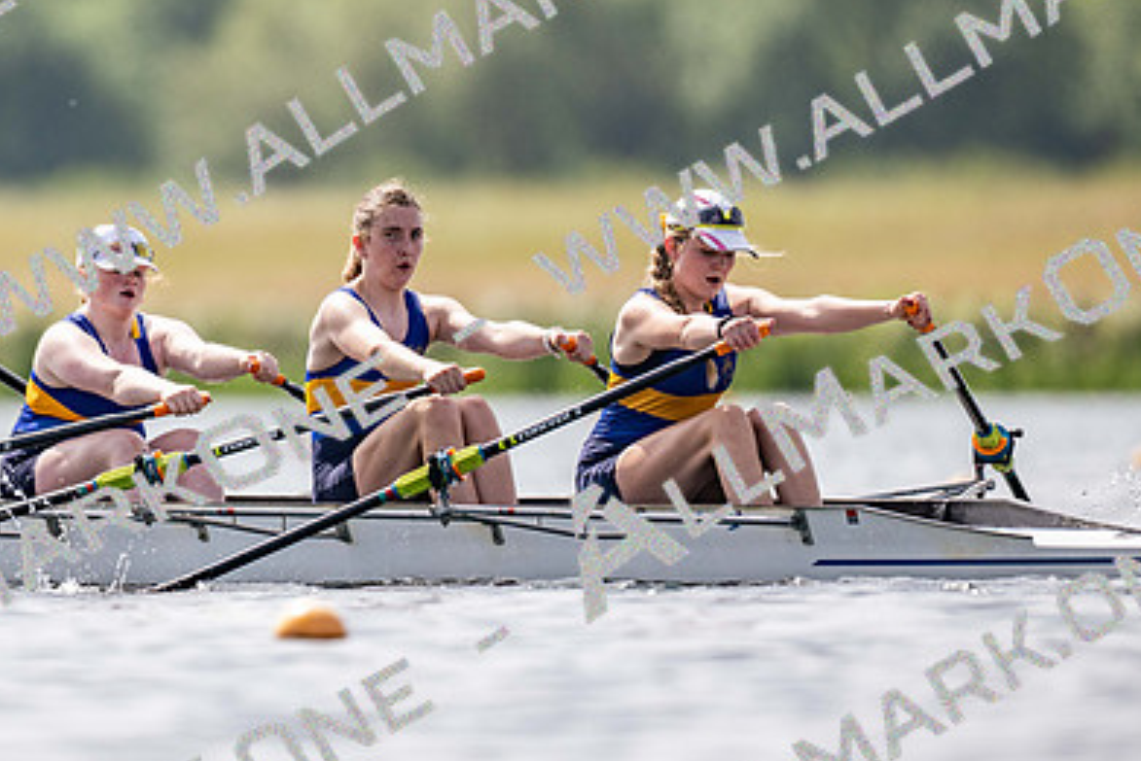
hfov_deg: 2.3
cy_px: 346
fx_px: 28185
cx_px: 321
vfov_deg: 1.5
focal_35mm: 889
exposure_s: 1/2500
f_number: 4
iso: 160
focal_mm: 600
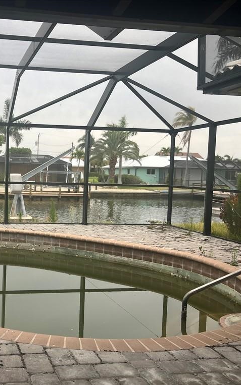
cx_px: 20
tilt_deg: -3.2
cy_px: 193
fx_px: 389
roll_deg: -2.8
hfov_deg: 32.6
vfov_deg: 52.7
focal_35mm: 37
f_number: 1.5
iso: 50
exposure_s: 1/516
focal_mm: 5.7
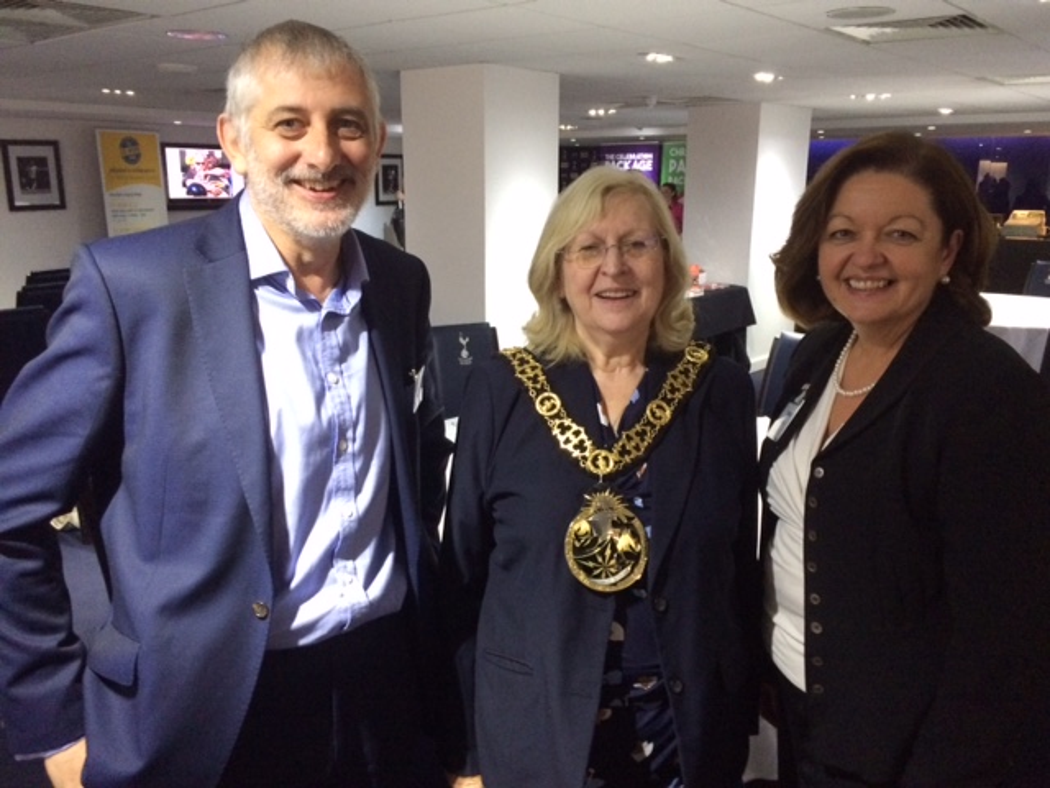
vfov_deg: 48.2
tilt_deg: -12.1
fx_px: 880
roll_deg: -0.6
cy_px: 394
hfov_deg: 61.7
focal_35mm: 29
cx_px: 525
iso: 320
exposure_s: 1/30
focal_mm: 4.15
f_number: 2.2
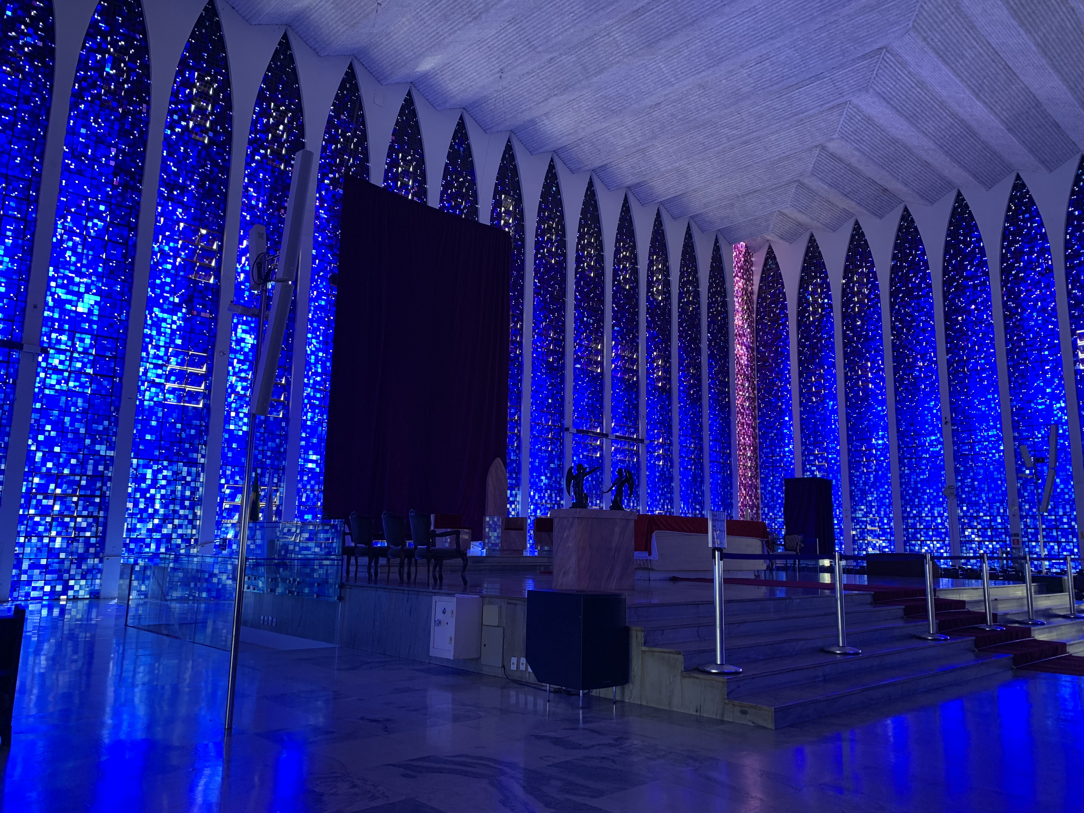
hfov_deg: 67.3
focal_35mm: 26
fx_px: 814
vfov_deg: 53.1
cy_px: 406
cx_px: 542
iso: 100
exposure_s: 1/117
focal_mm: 4.25
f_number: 1.8
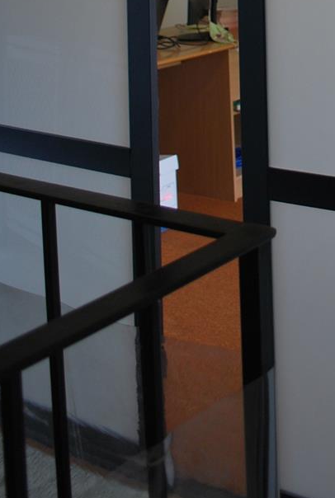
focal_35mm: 67
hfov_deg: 19.2
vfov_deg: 26.3
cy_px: -118
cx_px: 411
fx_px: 930
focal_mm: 18
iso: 220
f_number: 3.5
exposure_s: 1/30
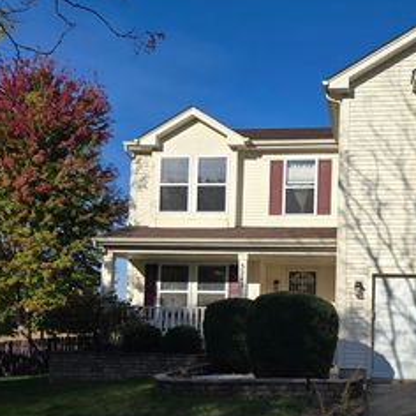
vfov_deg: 38.6
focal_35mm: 43
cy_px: 286
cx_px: 307
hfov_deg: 38.3
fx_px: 585
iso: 25
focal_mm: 5.4
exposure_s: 1/2384
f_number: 1.8
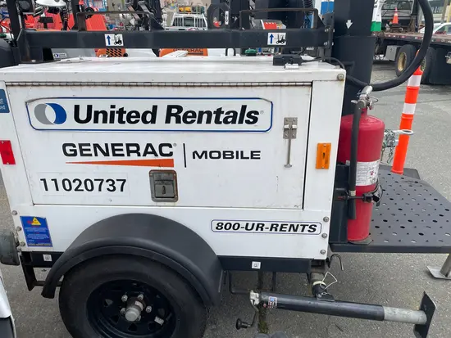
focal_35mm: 26
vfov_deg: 53.1
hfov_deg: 67.3
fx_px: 339
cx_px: 226
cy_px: 169
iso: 32
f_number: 1.6
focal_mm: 4.2
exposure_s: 1/1208
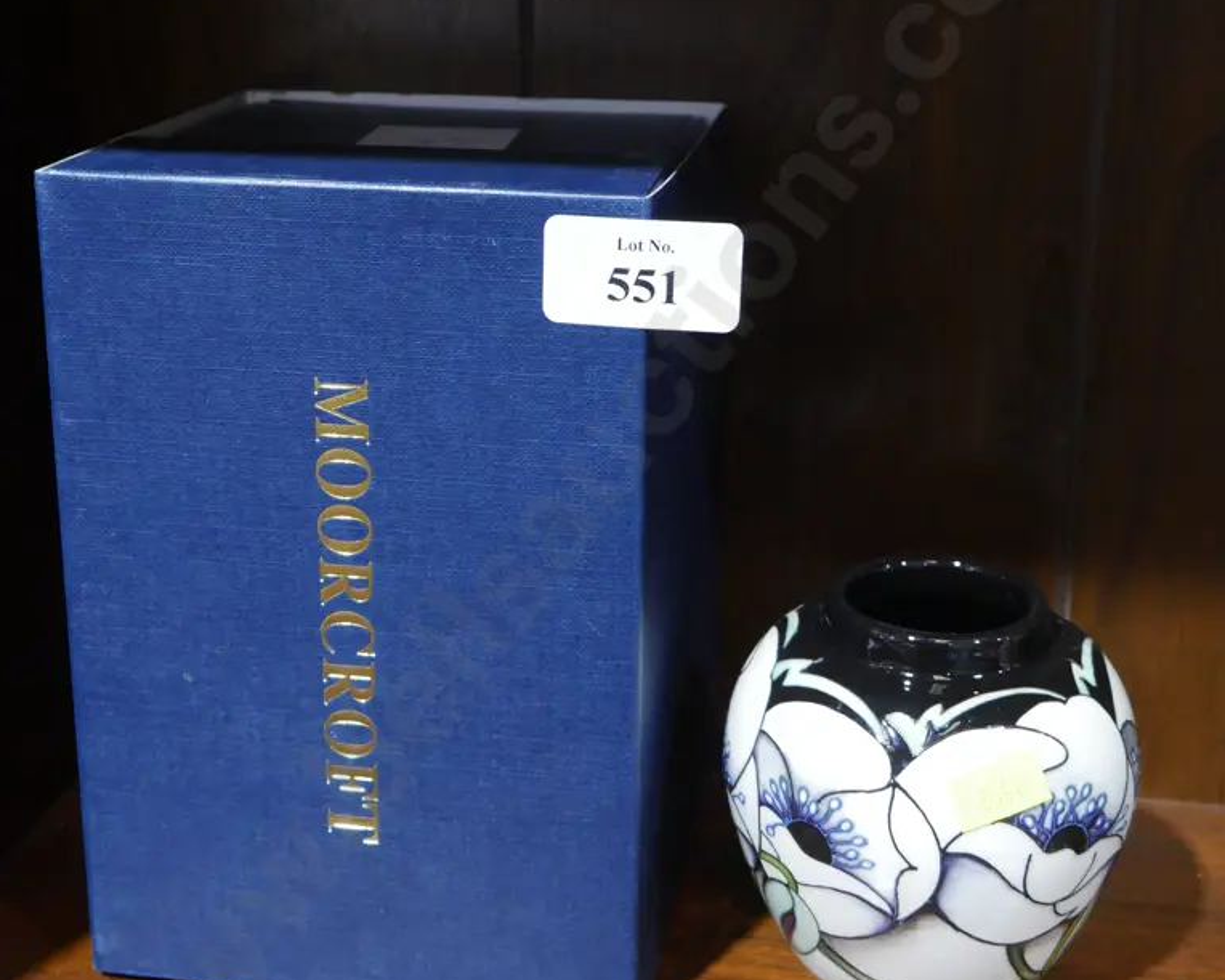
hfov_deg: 34.2
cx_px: 613
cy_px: 451
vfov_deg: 27.6
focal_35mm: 55
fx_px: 1994
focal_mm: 21
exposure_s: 1/60
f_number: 4.6
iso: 2000
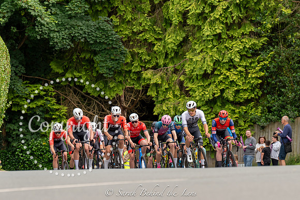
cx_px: 180
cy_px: 156
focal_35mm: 190
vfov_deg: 7.2
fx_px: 1582
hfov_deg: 10.8
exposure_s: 1/640
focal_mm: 122
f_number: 4.5
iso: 250
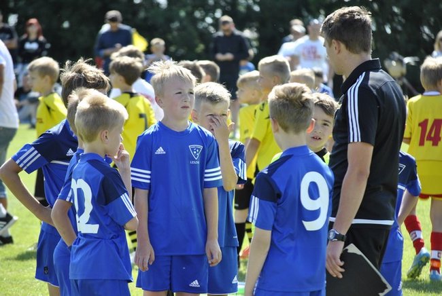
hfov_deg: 9.1
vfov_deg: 6.1
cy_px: 148
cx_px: 221
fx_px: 2768
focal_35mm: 225
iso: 400
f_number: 5
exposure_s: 1/500
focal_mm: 150
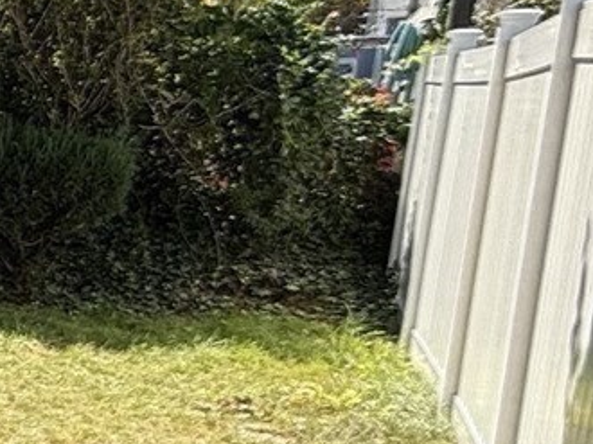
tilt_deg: -11.3
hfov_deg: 16.7
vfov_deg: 16.5
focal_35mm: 87
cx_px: -606
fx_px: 1489
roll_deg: -0.3
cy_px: 469
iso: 64
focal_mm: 2.22
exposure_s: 1/455
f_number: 2.2
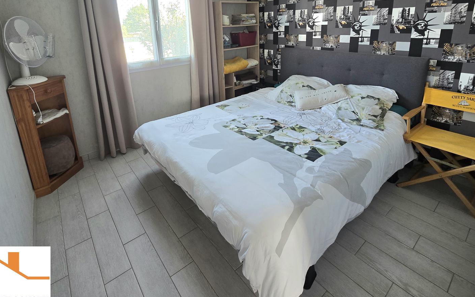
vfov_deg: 64.8
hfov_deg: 94.3
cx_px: 226
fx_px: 220
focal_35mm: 17
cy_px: 83
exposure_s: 1/50.3
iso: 125
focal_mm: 2.2
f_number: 2.2
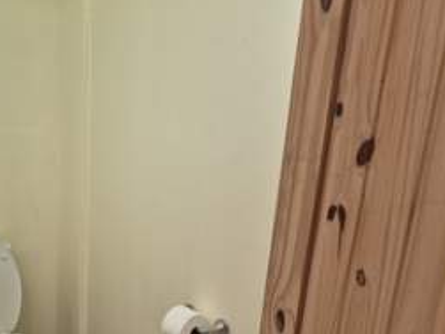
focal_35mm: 44
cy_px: 285
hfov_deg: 40.5
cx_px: 67
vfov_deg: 31.6
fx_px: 565
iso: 160
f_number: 1.8
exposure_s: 1/120
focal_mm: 5.4
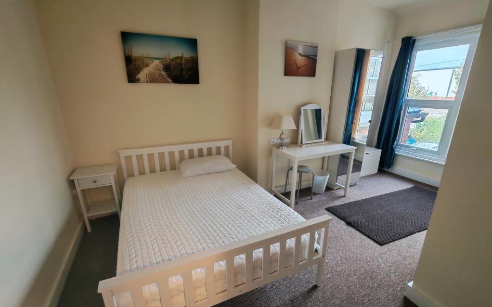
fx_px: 228
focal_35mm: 17
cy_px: 167
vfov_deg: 67.8
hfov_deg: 94.4
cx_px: 246
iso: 100
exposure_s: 1/33
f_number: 2.2
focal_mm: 1.96
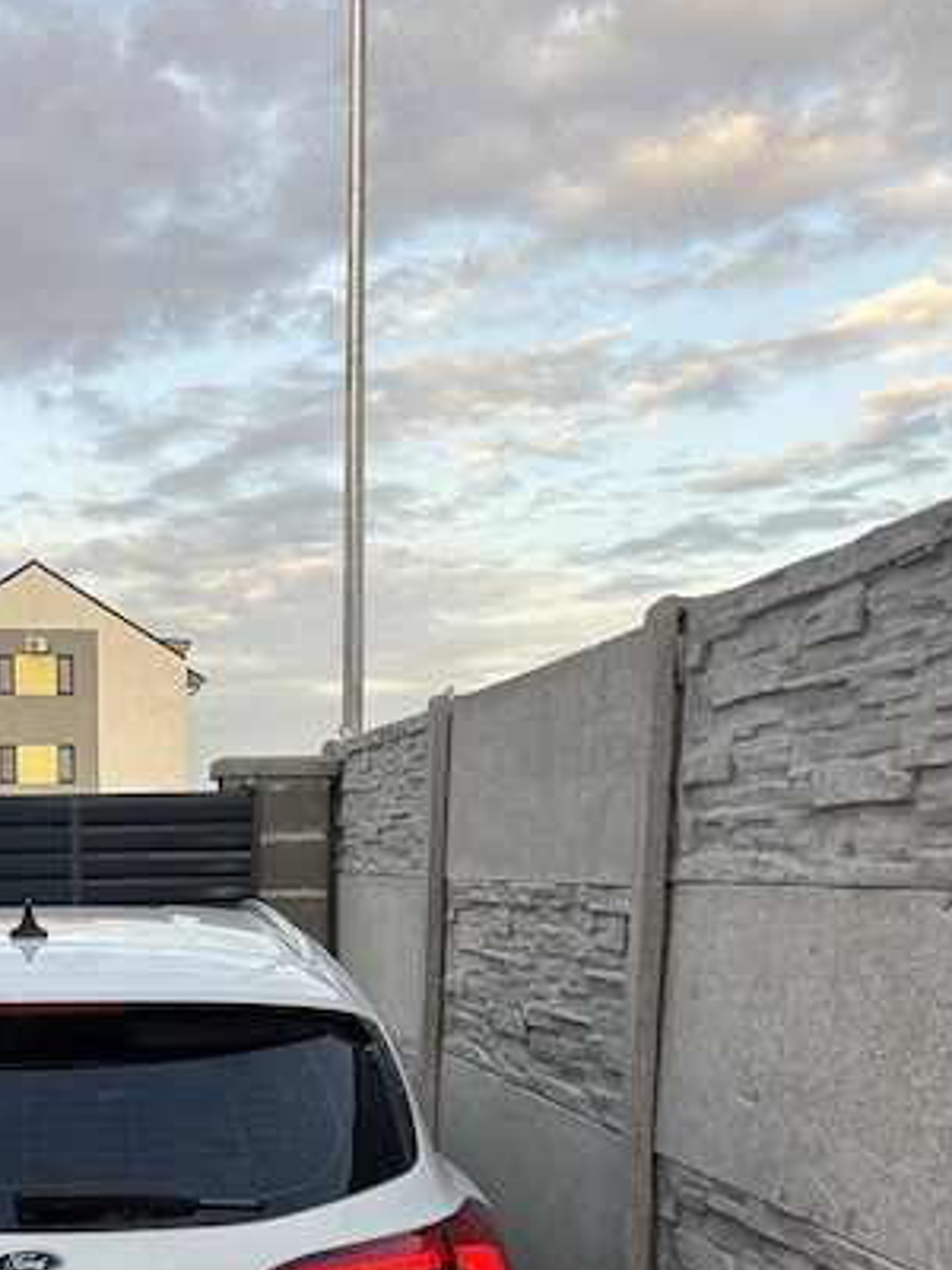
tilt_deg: -9.3
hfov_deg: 27.1
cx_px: 111
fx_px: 1907
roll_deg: -0.3
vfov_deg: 34.2
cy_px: 1203
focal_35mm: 52
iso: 50
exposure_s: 1/380
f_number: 1.6
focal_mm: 5.96
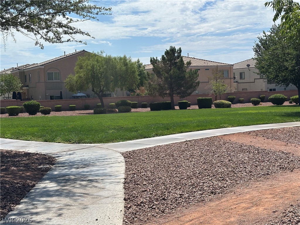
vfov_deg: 30.3
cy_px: 112
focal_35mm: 48
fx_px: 416
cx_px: 150
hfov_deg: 39.7
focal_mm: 6.86
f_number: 1.78
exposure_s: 1/5882
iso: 64
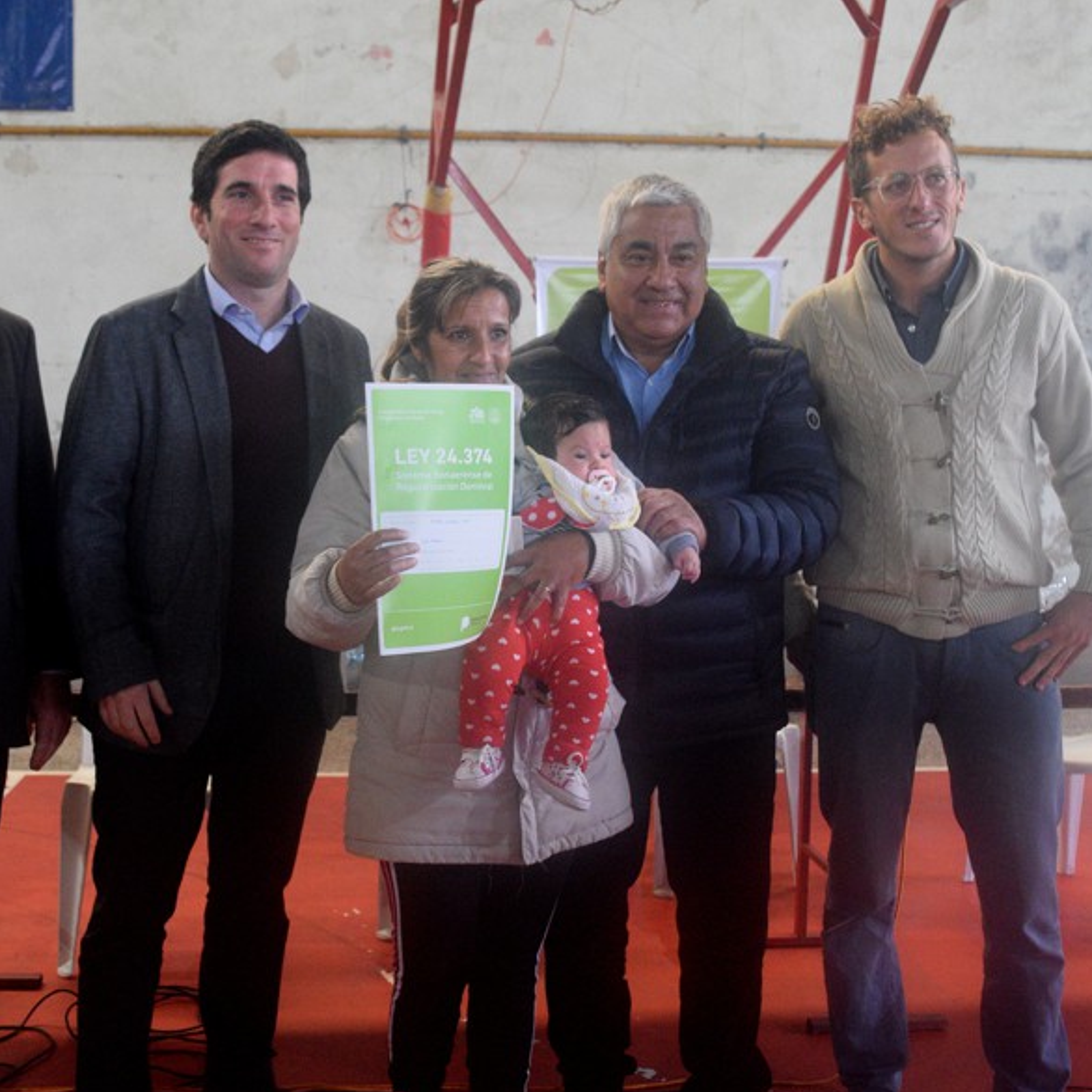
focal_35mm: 43
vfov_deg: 39.2
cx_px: 477
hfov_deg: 39.1
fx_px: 1535
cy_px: 557
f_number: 4.5
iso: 3200
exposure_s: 1/100
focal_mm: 22
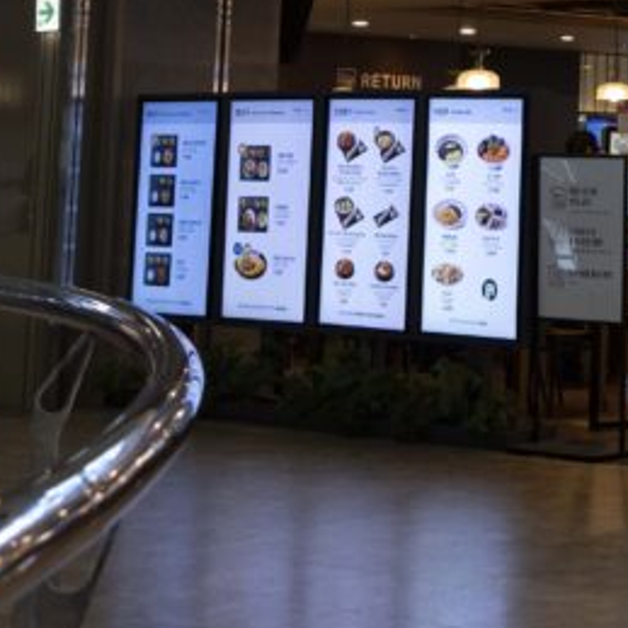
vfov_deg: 16.6
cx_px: 1011
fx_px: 2073
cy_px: -79
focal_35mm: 101
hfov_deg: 15.5
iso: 1000
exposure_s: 1/160
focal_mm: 30
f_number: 4.5
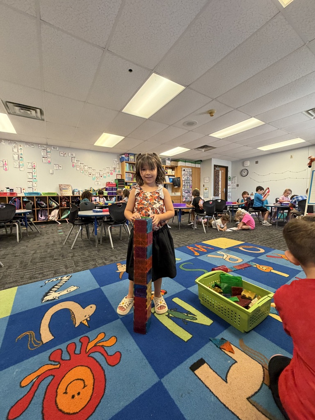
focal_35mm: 14
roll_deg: +1.2
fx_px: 170
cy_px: 210
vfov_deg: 102.1
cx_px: 158
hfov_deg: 85.7
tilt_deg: -4.8
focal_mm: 2.22
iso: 320
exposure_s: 1/60
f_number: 2.2
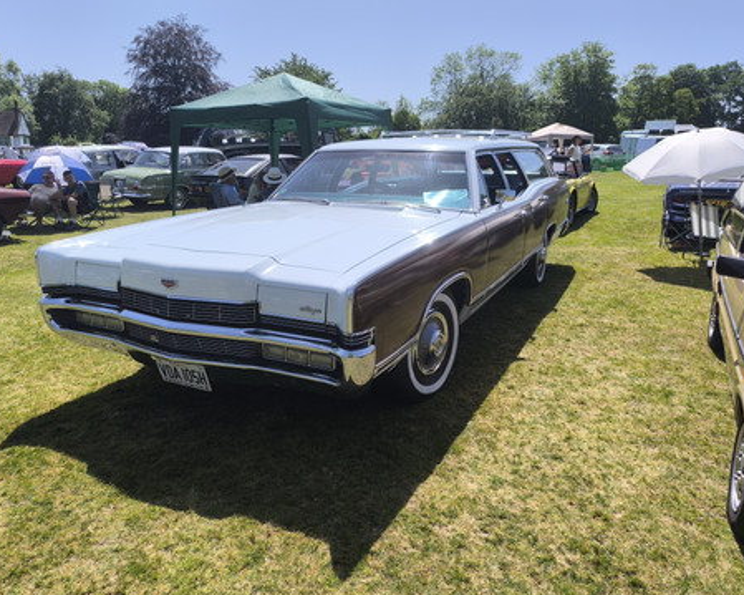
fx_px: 550
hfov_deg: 68.1
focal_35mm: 25
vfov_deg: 56.8
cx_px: 368
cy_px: 293
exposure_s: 1/1562
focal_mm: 6.14
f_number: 1.65
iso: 50
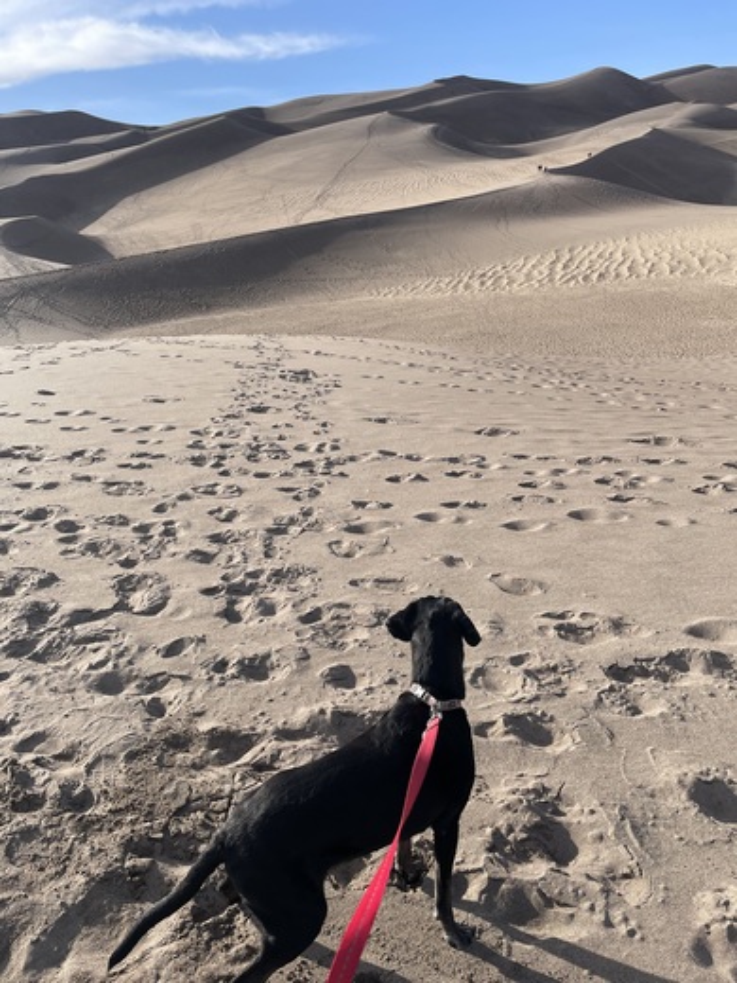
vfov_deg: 67.3
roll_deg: +4.0
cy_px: 492
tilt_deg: -17.7
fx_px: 738
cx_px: 368
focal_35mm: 26
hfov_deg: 53.1
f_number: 1.6
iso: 32
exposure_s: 1/2398
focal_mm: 4.2
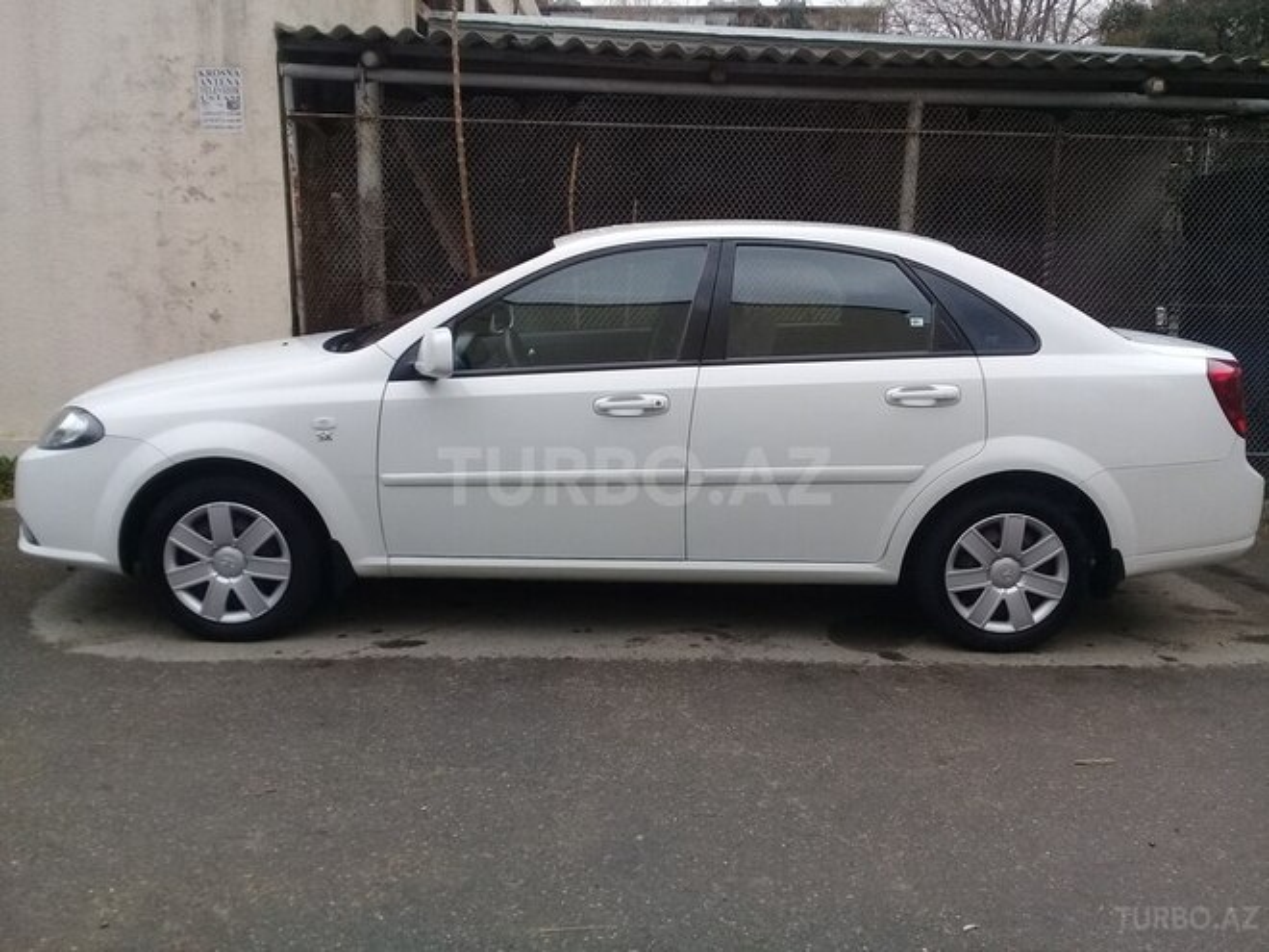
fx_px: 1136
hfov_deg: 58.4
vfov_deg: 45.4
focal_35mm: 31
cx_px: 634
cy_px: 476
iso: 50
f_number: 2.2
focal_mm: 3.3
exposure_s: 1/120
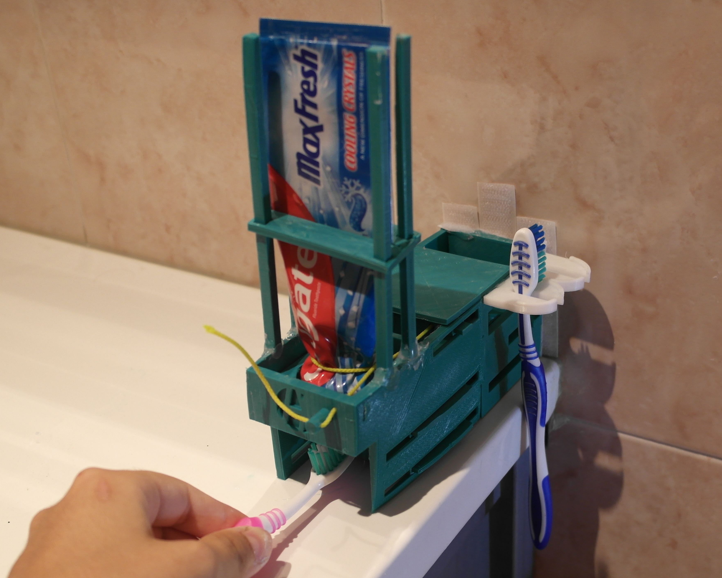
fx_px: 940
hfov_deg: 41.7
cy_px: 346
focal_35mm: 44
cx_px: 445
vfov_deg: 34.0
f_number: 4
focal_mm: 20
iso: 400
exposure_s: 1/15
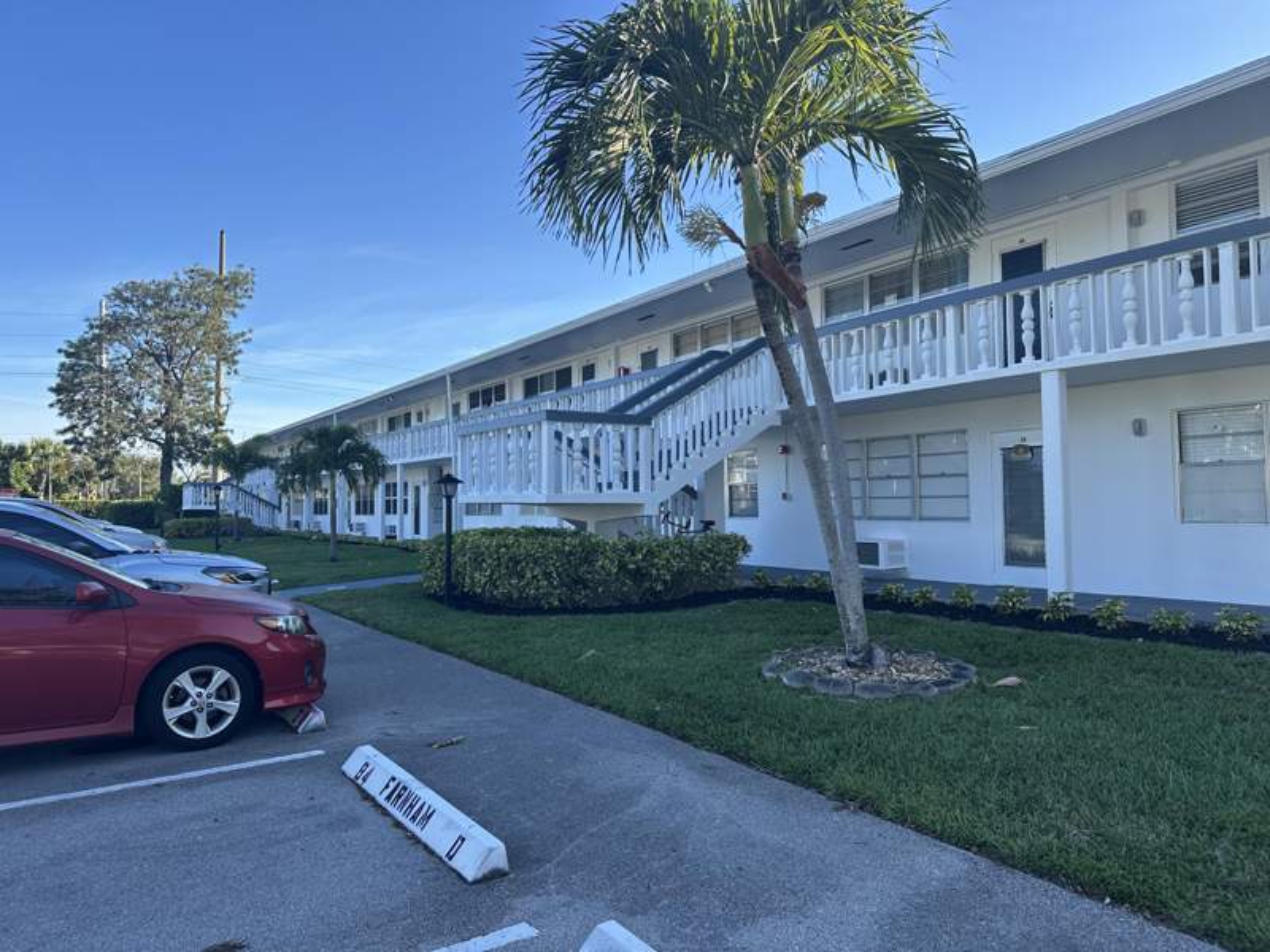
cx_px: 635
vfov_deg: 56.8
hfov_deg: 71.6
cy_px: 476
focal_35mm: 24
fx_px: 881
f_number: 1.78
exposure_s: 1/1304
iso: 80
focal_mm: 6.86
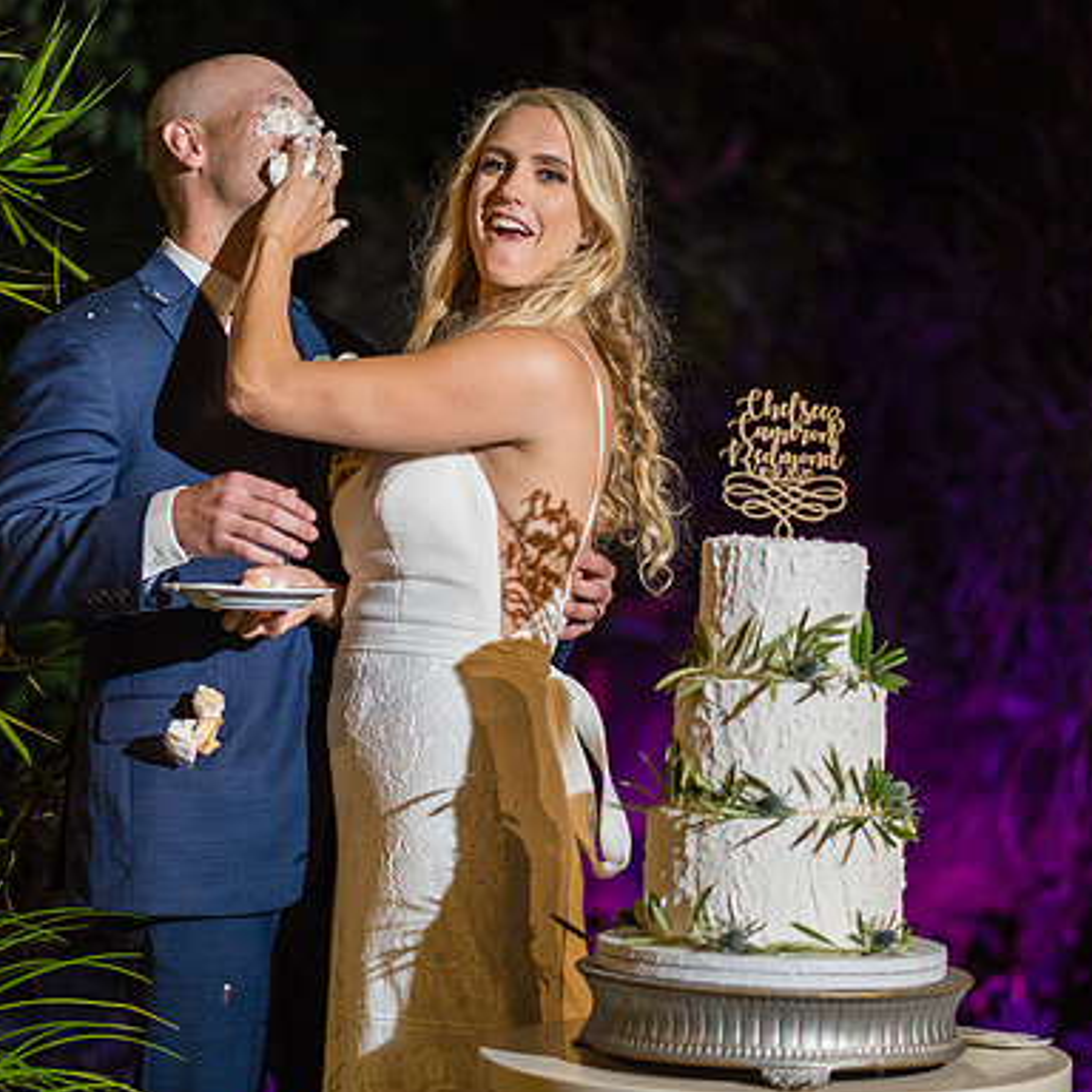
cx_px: 412
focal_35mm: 109
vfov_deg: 16.0
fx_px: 3890
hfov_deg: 16.0
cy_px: 547
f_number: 2
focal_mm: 85
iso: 500
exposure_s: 1/200
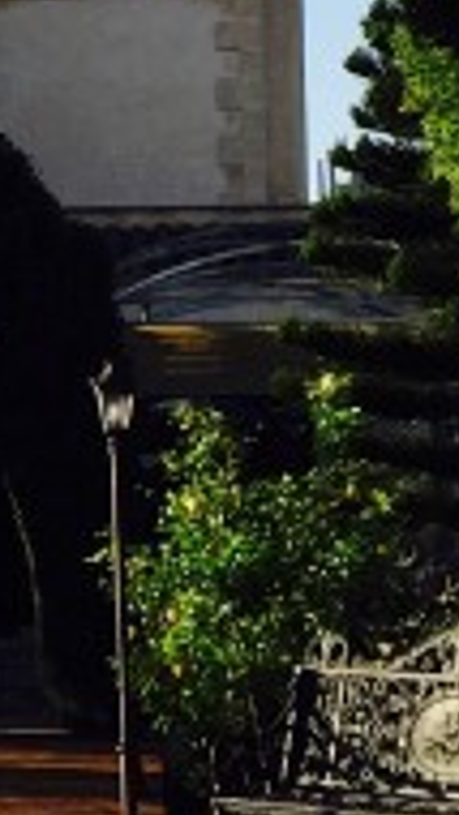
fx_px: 3459
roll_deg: -1.2
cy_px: 180
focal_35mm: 160
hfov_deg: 7.2
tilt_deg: +9.5
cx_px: -575
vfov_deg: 13.4
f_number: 2.2
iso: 32
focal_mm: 4.15
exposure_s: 1/1522
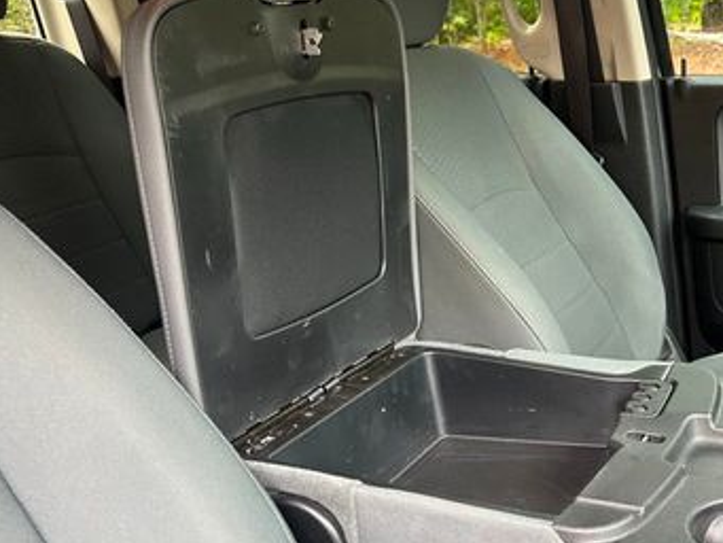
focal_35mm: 45
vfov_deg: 32.0
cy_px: 361
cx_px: 594
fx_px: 940
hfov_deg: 40.1
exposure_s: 1/121
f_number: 1.78
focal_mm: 6.86
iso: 200
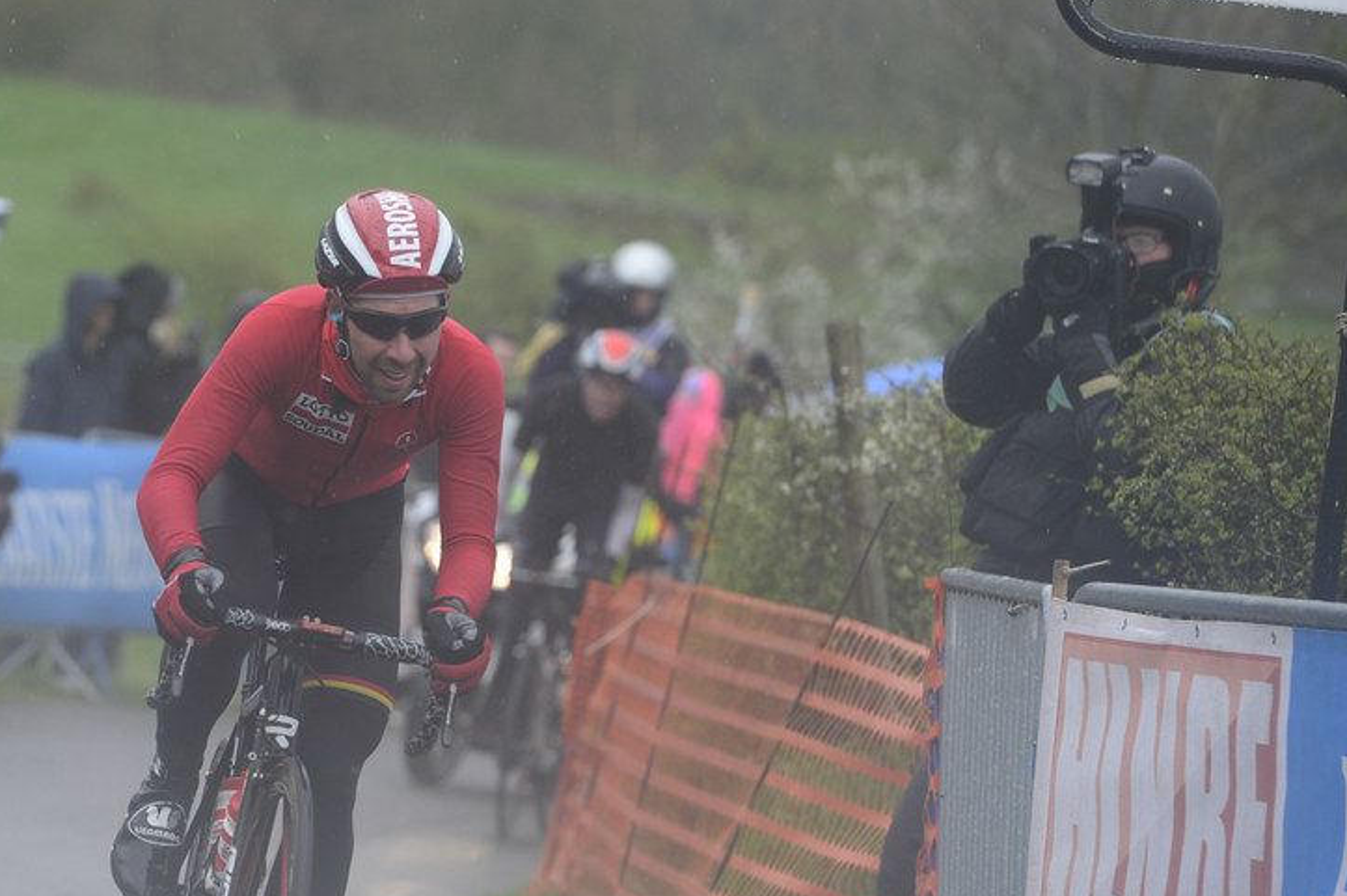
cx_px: 306
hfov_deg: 6.2
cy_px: 617
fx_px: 12413
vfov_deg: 4.1
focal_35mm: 332
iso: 400
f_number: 5
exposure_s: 1/640
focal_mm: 200
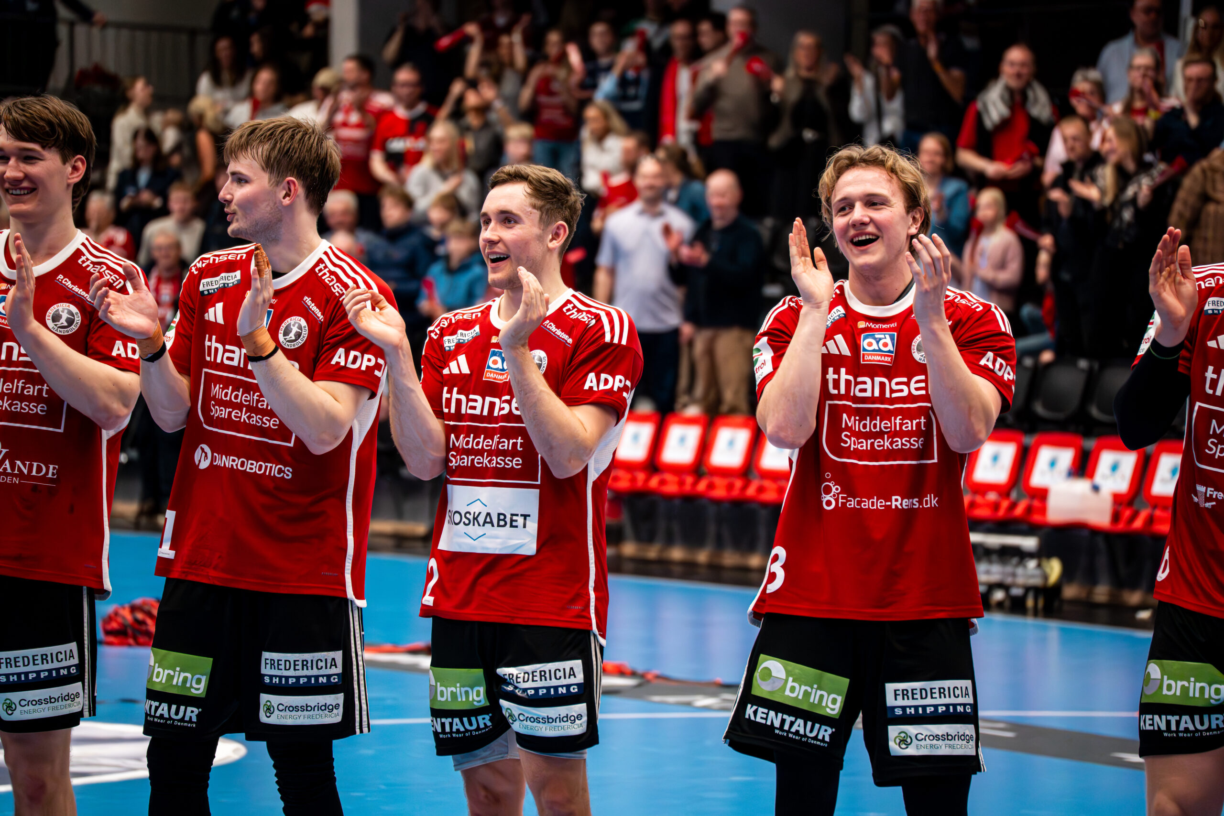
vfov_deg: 7.0
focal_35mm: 195
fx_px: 6630
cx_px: 612
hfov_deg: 10.5
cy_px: 408
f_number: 5.6
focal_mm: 195
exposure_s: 1/1250
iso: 12800
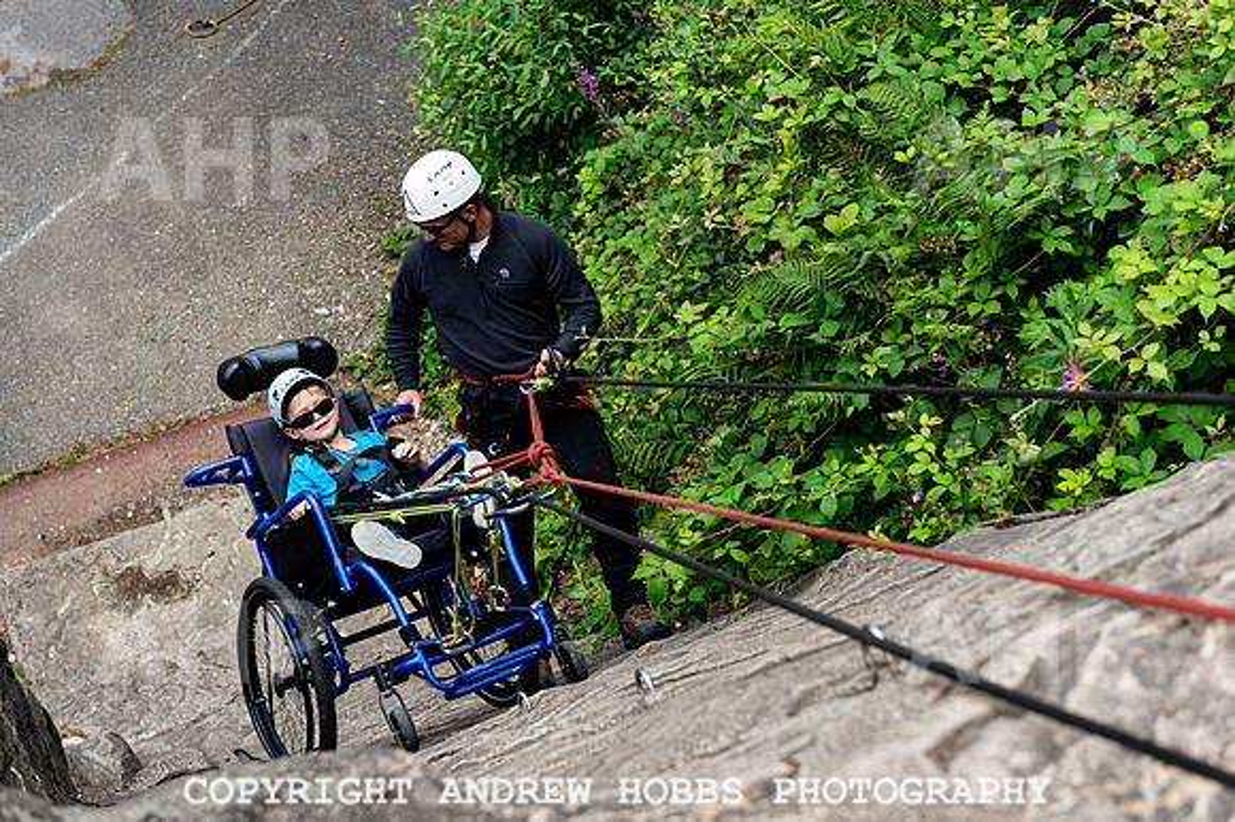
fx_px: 1989
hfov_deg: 34.5
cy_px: 411
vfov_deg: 23.4
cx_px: 618
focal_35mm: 58
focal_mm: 58
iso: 280
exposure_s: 1/800
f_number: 4
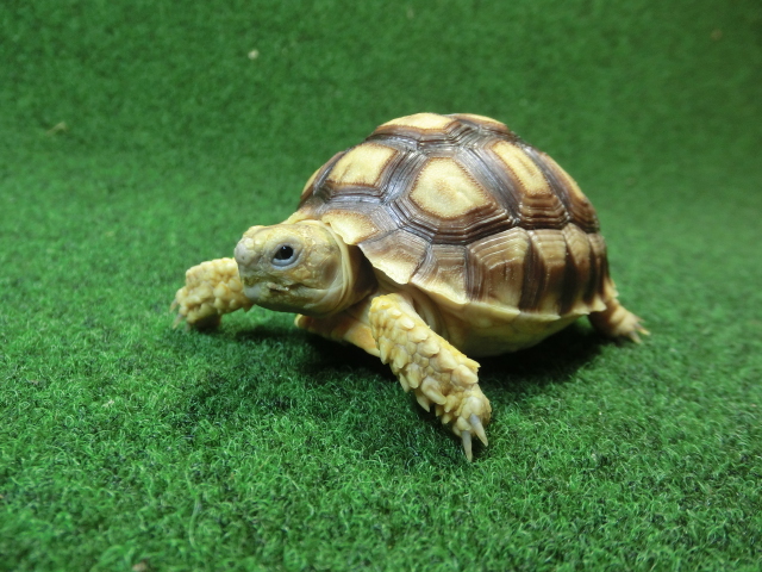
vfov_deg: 49.7
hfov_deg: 63.4
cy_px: 286
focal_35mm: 28
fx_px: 616
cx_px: 381
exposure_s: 1/60
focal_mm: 5
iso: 320
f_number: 3
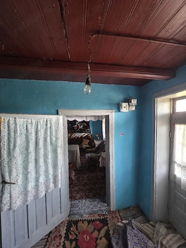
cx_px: 93
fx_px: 93
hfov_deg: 89.9
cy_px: 124
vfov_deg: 106.2
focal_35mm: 13
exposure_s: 1/25.1
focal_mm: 2.2
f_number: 1.9
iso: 160
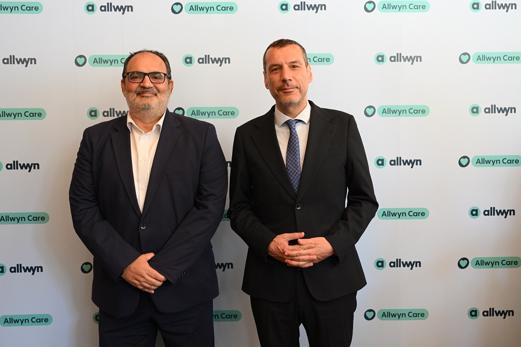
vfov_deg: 32.6
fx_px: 593
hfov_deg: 47.4
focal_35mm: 41
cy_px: 174
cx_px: 260
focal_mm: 41
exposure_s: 1/160
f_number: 3.5
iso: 2000
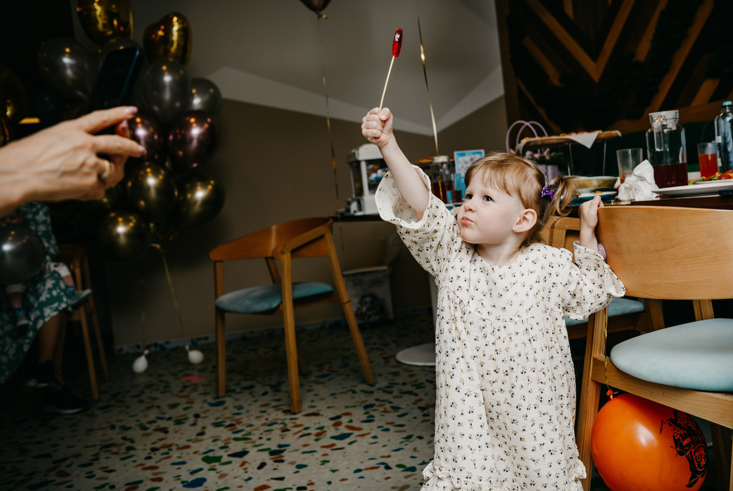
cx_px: 399
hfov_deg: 49.3
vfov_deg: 34.2
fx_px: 797
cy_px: 225
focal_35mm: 39
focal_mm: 36
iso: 125
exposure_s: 1/160
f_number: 3.5
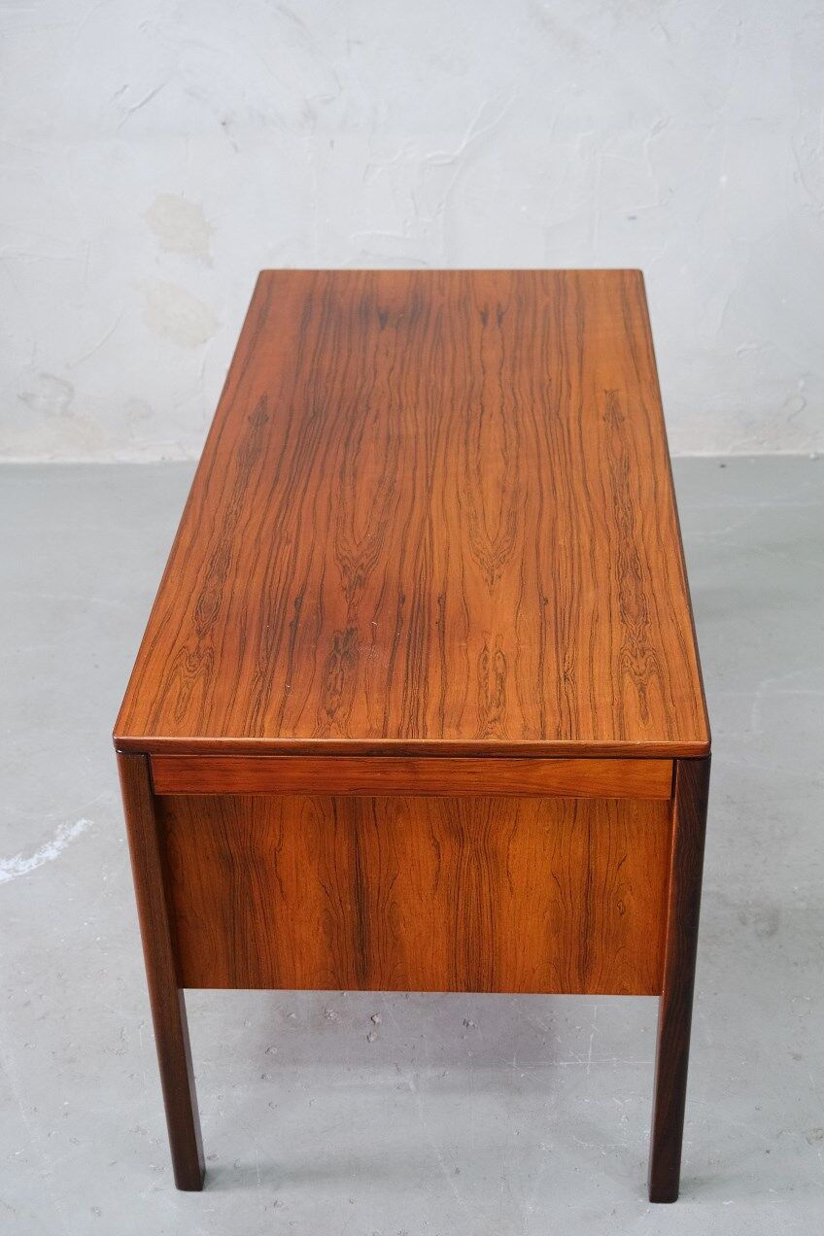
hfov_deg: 27.5
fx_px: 1682
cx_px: 412
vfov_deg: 40.3
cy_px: 618
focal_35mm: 49
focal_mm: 32.5
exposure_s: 1/50
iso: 1600
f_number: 4
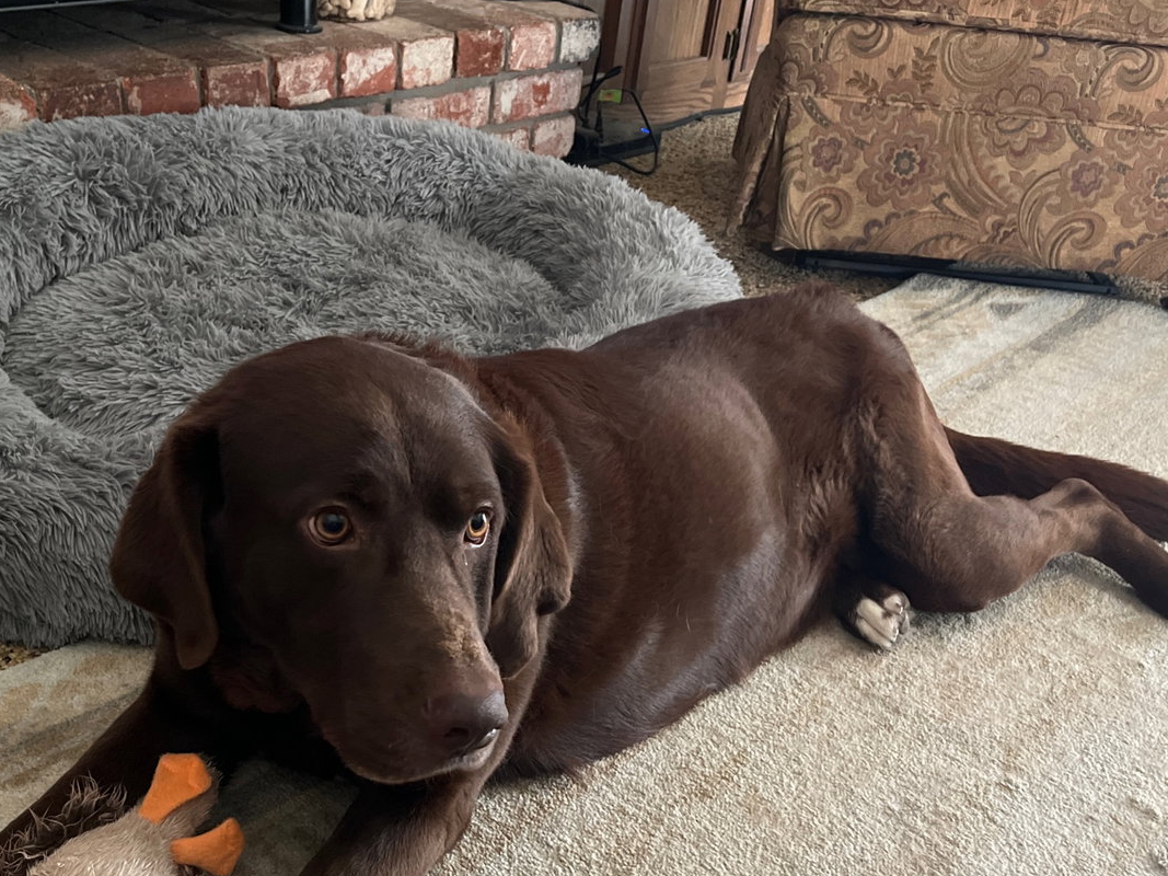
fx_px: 1316
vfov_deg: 36.1
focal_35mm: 39
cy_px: 635
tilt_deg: -37.1
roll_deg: -5.7
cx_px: 459
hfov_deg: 47.5
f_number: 1.6
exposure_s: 1/26
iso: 500
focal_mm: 5.1
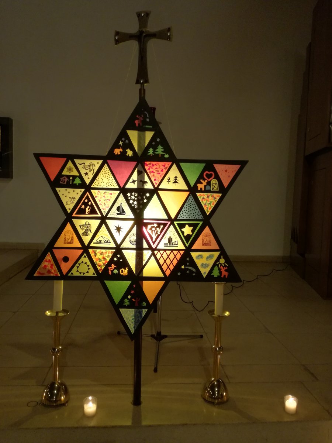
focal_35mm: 27
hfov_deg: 51.4
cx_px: 166
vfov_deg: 65.3
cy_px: 222
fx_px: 345
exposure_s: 1/33.3
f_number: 2
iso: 320
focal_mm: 3.79
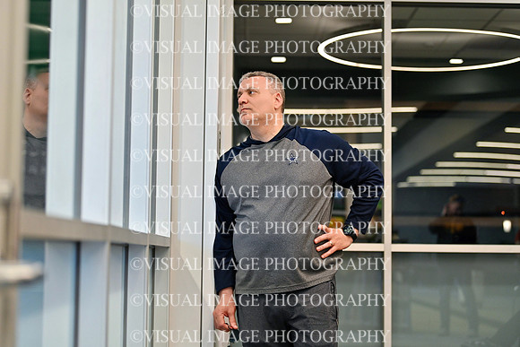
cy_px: 174
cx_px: 260
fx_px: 1084
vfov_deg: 18.2
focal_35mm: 75
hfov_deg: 27.0
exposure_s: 1/125
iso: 900
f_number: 2.8
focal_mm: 75
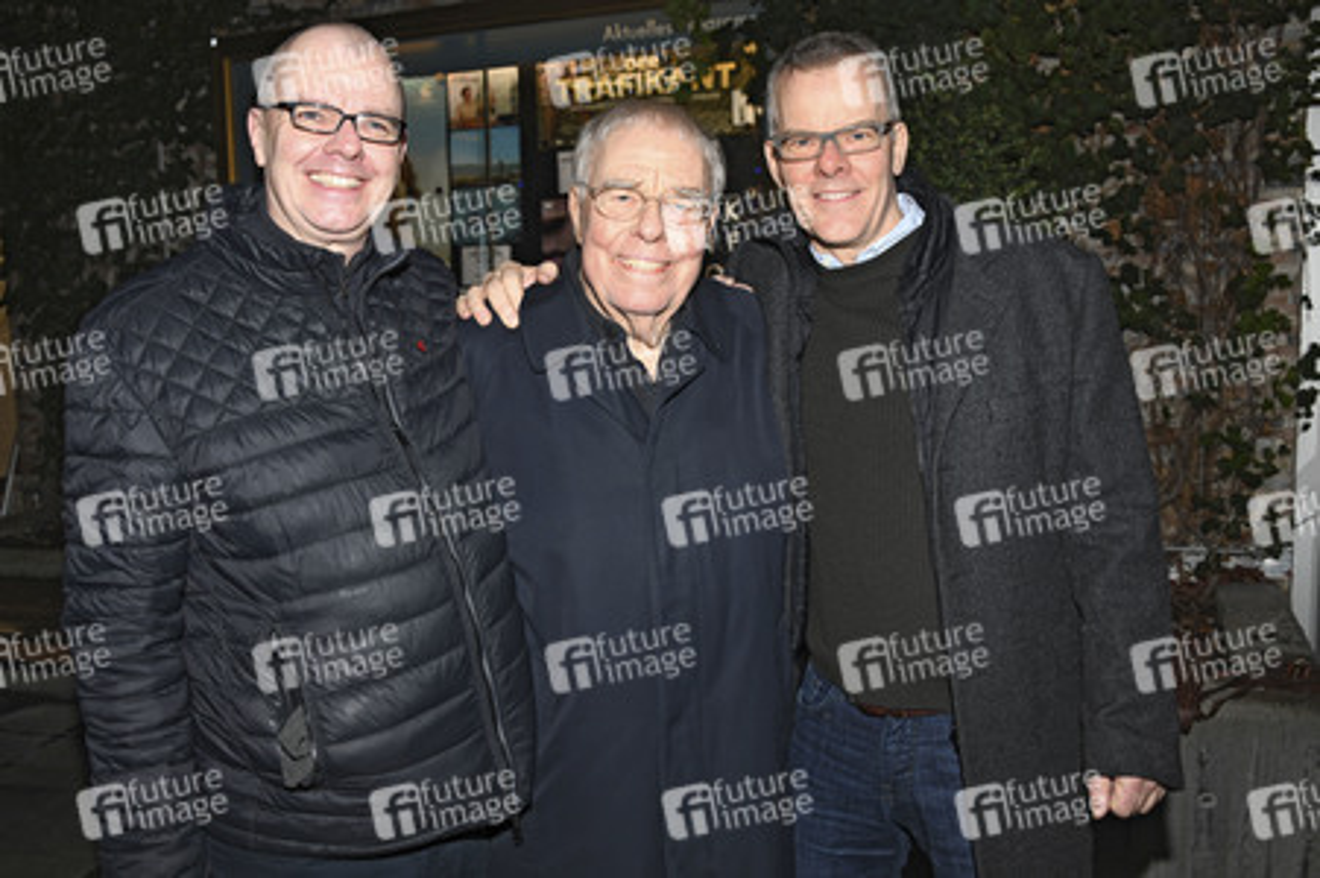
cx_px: 660
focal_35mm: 32
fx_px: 1172
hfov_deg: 58.8
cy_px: 439
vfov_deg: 41.1
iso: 500
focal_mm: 32
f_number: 6.3
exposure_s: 1/160
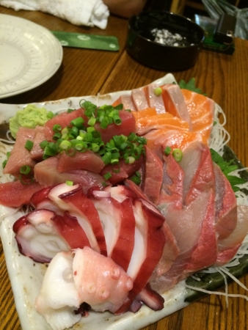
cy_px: 165
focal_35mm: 29
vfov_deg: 61.6
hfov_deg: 48.3
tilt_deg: -48.9
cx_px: 124
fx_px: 277
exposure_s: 1/30
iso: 320
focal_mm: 4.15
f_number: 2.2
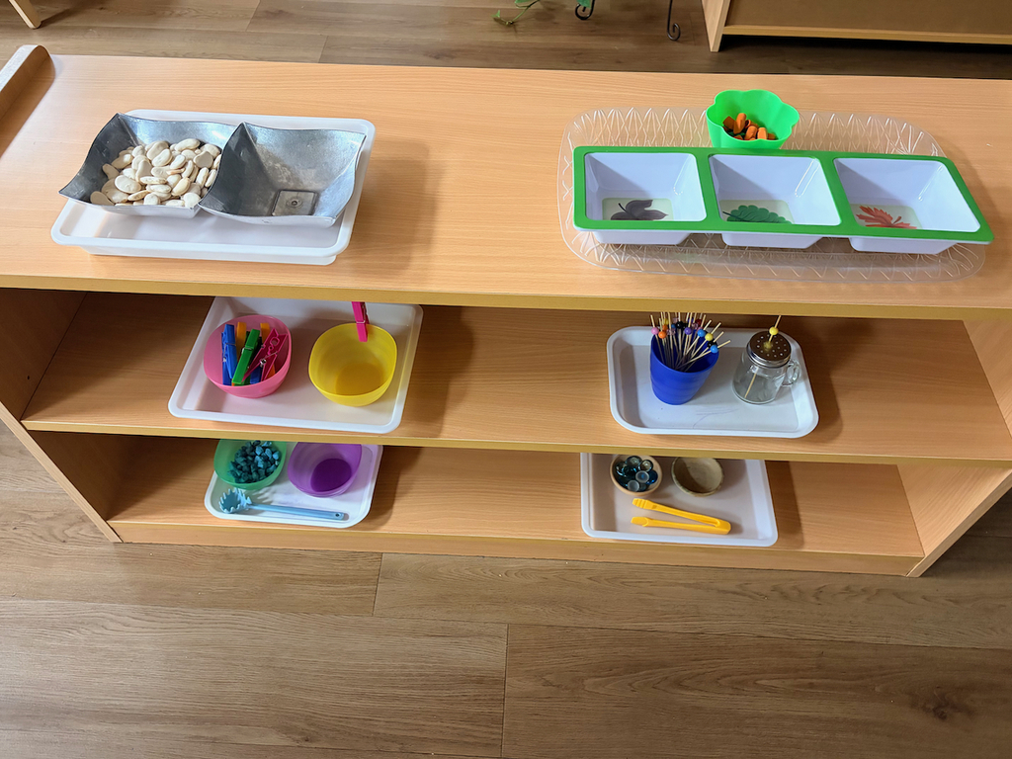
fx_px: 760
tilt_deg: -52.0
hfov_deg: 67.3
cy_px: 380
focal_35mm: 26
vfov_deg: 53.1
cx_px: 506
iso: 500
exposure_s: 1/40
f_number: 1.6
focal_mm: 5.96
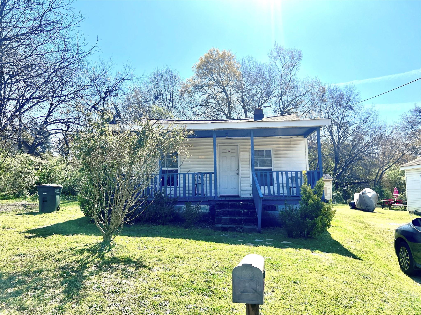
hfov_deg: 67.3
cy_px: 158
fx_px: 316
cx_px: 210
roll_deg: +0.5
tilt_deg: +7.0
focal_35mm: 26
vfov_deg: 53.1
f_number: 1.5
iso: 50
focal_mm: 5.7
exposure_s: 1/3968
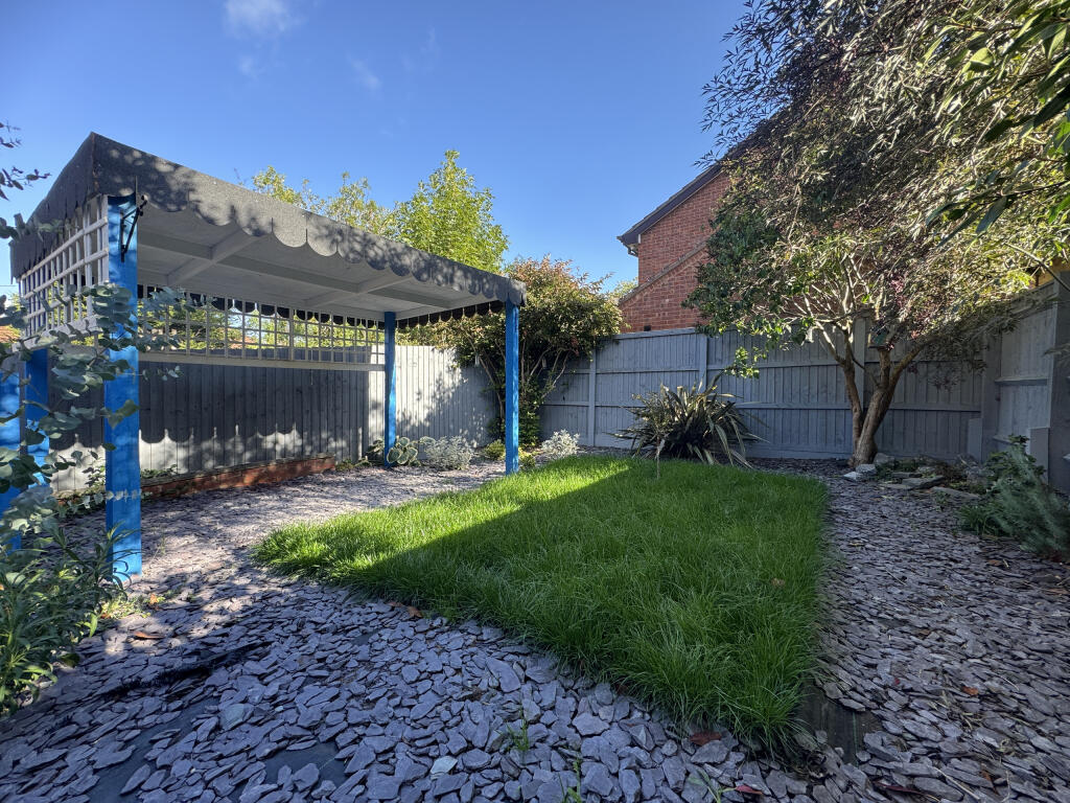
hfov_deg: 102.1
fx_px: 433
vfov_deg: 85.7
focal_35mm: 14
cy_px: 402
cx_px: 535
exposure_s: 1/163
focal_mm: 2.22
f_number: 2.2
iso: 40
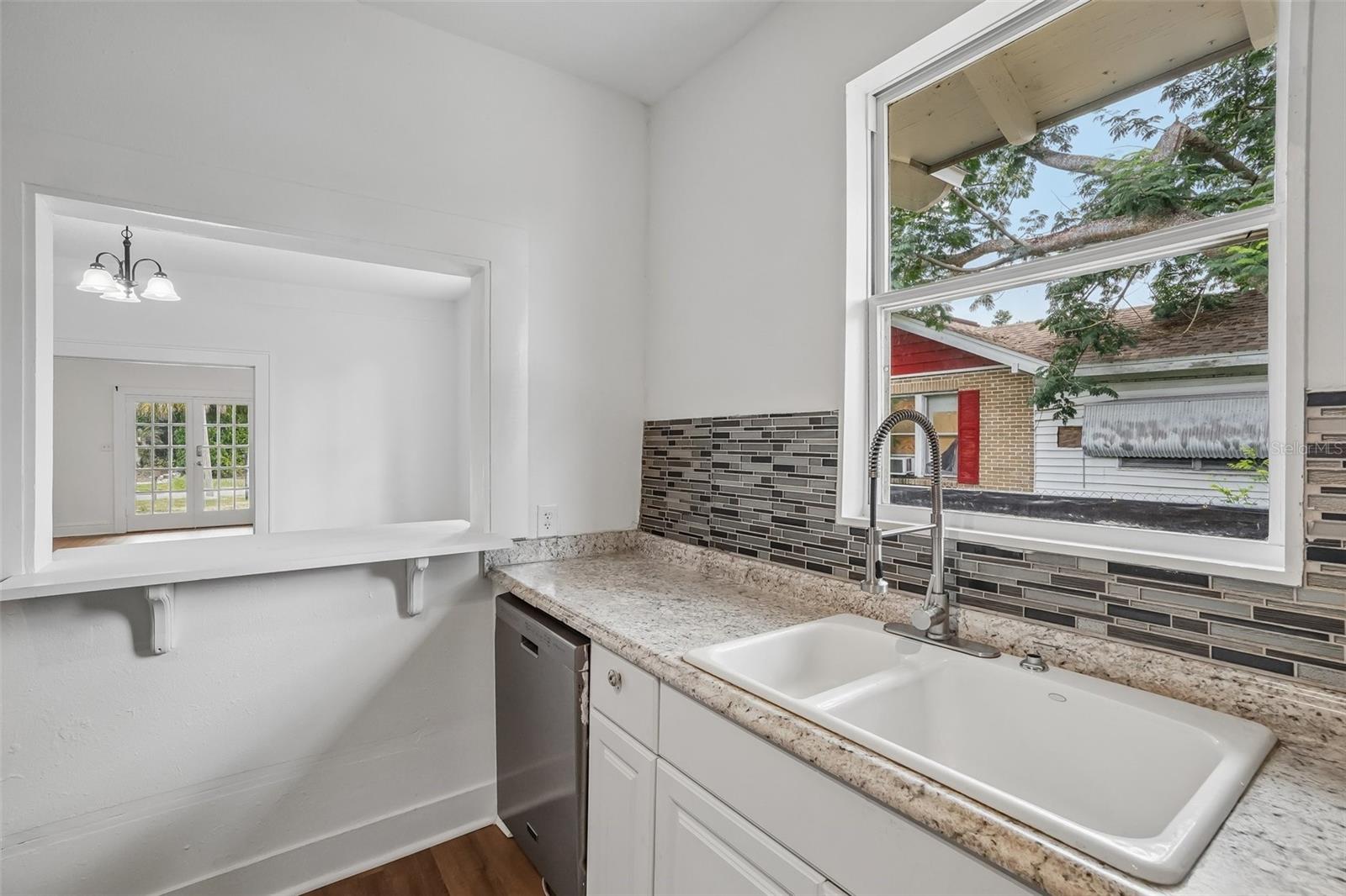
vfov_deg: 77.3
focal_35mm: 15
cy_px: 448
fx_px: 561
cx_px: 673
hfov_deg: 100.4
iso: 500
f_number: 8
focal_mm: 10
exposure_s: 1/30
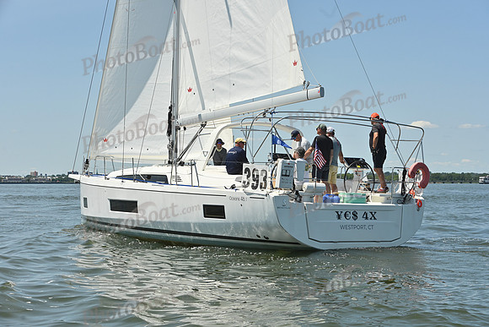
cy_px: 164
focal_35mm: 70
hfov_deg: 28.8
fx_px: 951
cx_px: 244
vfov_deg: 19.5
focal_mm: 70
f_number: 9
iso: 320
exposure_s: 1/1600
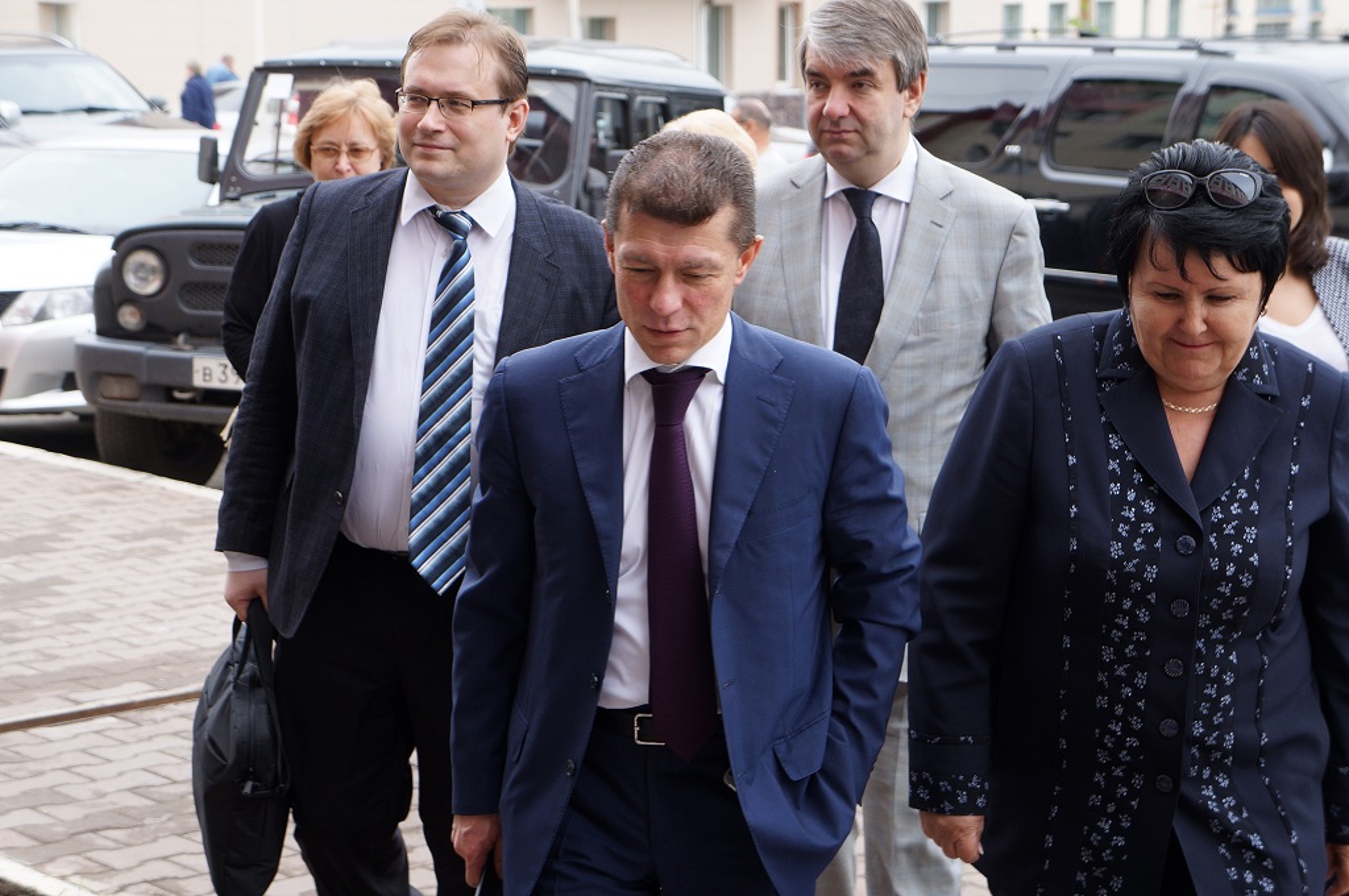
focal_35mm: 82
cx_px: 674
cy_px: 448
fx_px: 3088
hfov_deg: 24.6
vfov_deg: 16.5
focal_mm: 55
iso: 250
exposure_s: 1/160
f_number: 5.6
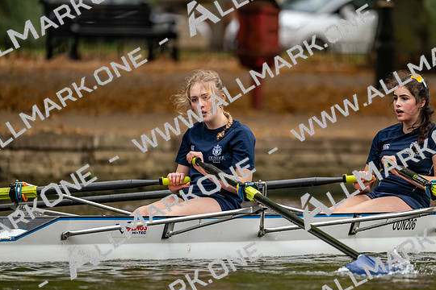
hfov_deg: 4.8
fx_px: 5207
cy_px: 155
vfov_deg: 3.2
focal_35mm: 430
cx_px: 232
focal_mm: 400
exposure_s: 1/2500
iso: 1800
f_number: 4.5
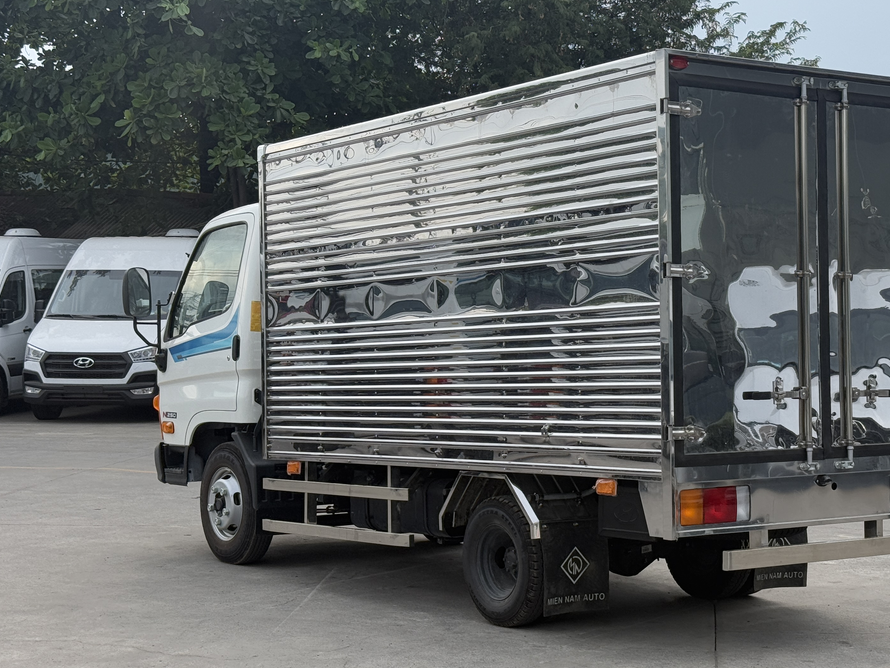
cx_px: 595
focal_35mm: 69
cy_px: 323
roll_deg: -0.6
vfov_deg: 21.3
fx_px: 1774
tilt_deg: -0.1
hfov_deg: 28.0
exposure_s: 1/1222
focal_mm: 6.76
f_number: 1.78
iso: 100
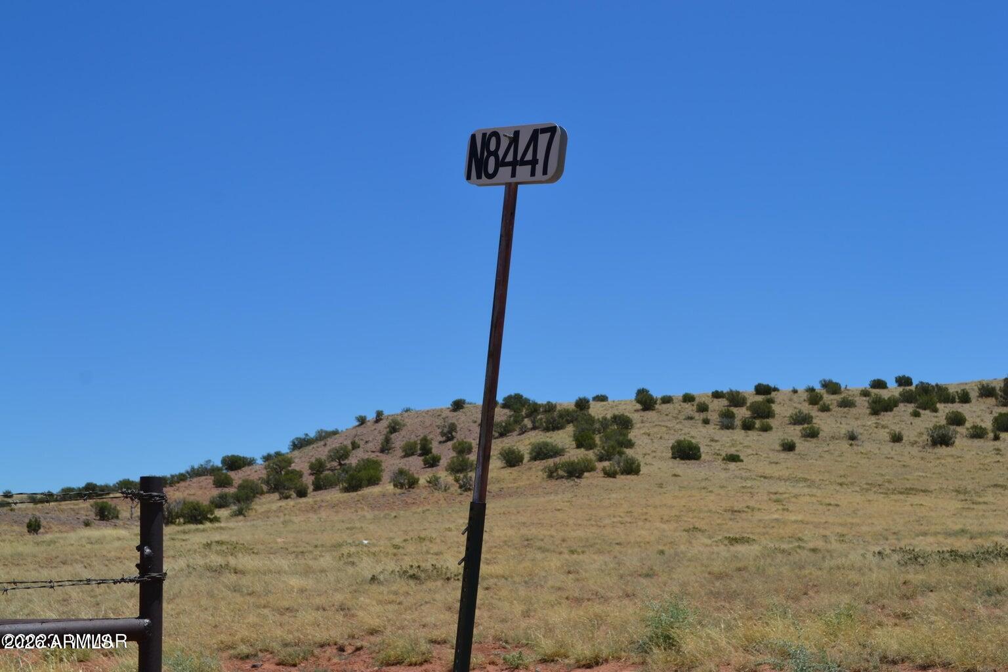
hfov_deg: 41.1
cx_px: 504
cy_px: 336
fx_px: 1344
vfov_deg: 28.1
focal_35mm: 48
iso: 100
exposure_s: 1/320
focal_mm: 32
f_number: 9
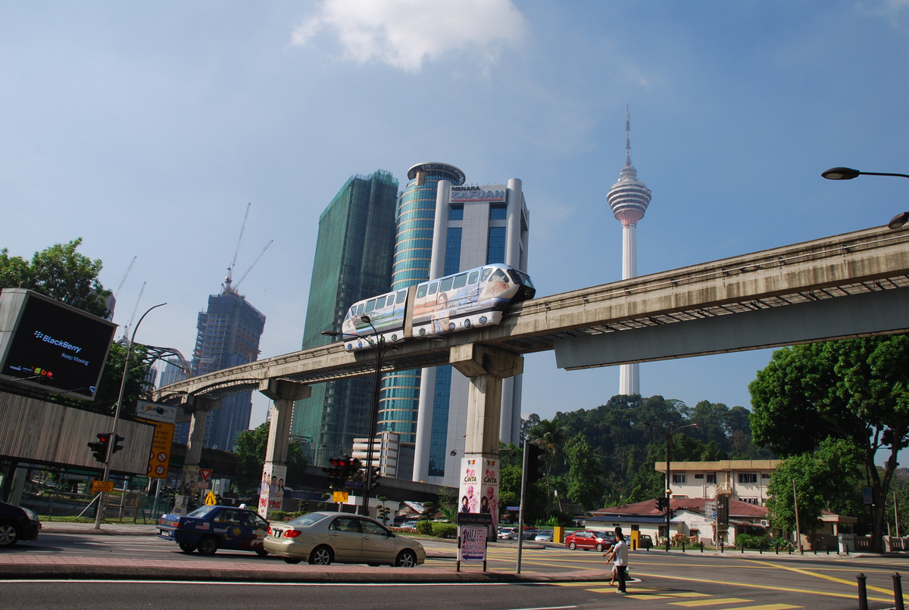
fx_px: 683
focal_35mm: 27
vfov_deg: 48.1
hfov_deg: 67.3
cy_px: 305
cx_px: 454
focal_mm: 18
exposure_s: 1/200
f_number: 7.1
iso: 100
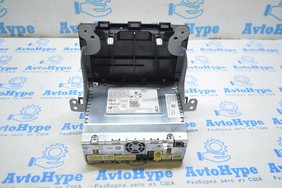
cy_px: 94
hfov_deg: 57.3
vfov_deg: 39.9
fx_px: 258
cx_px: 141
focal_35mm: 33
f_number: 3.8
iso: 400
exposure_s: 1/40
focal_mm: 22
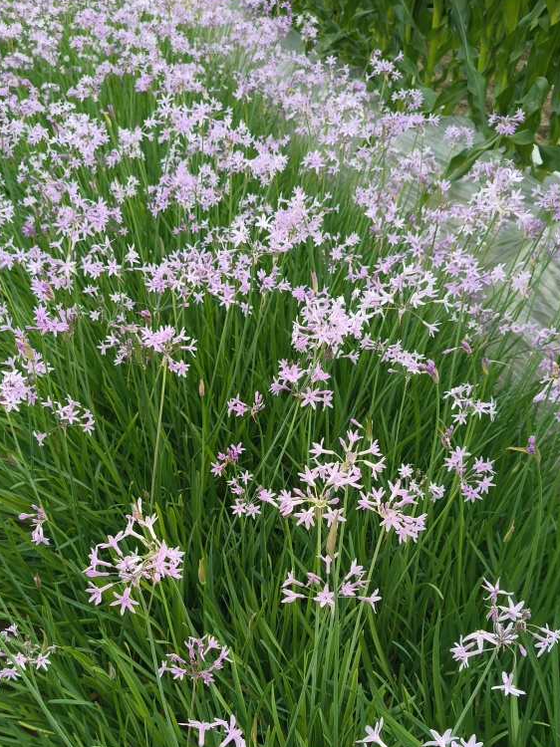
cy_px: 507
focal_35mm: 37
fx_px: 799
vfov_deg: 49.2
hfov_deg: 38.5
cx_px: 228
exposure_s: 1/1296
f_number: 1.8
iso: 80
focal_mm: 4.84
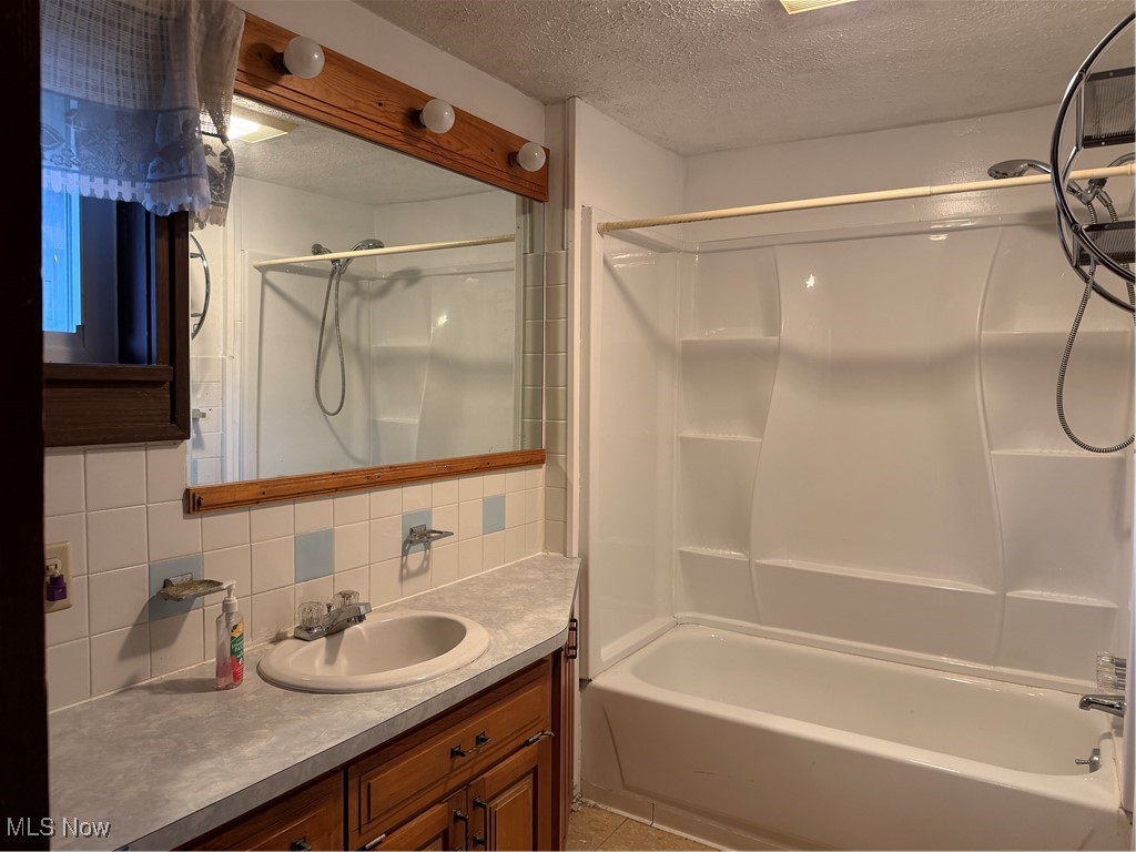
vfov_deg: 56.8
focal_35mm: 24
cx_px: 568
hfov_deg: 71.6
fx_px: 788
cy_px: 426
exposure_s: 1/60
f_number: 1.78
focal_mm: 6.76
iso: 200
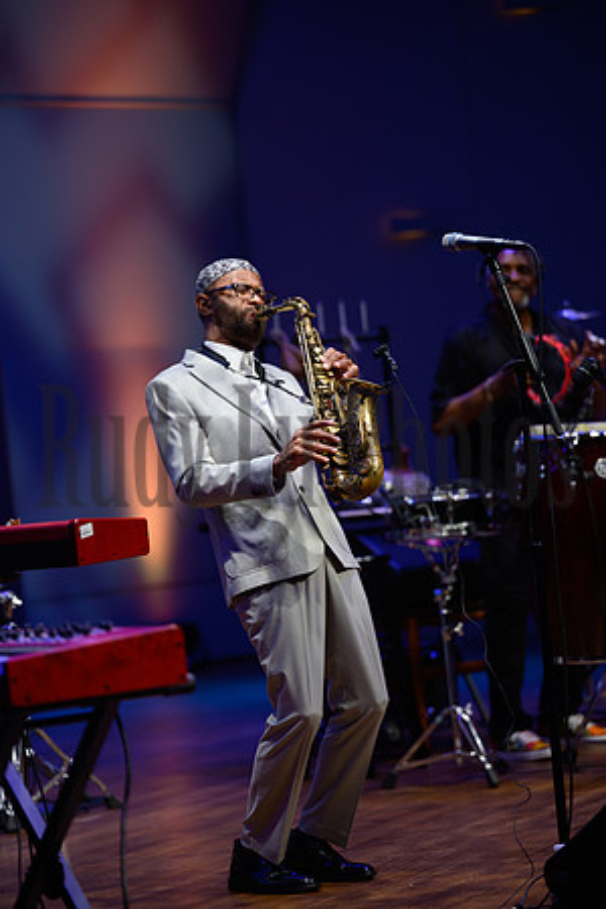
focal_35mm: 120
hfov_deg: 11.4
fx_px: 3030
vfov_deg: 17.1
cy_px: 454
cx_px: 303
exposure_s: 1/640
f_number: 2.8
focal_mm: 120
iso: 800
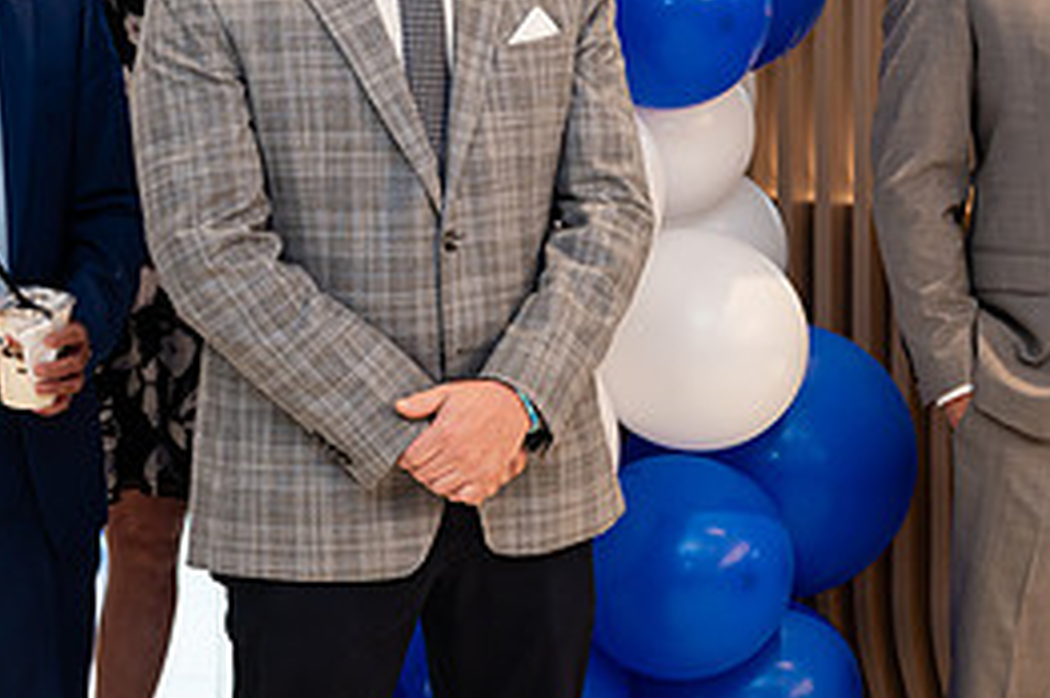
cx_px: 562
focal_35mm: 105
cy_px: 108
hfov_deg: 19.5
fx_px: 3059
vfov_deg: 12.9
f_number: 3.5
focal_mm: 45
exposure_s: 1/200
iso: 640
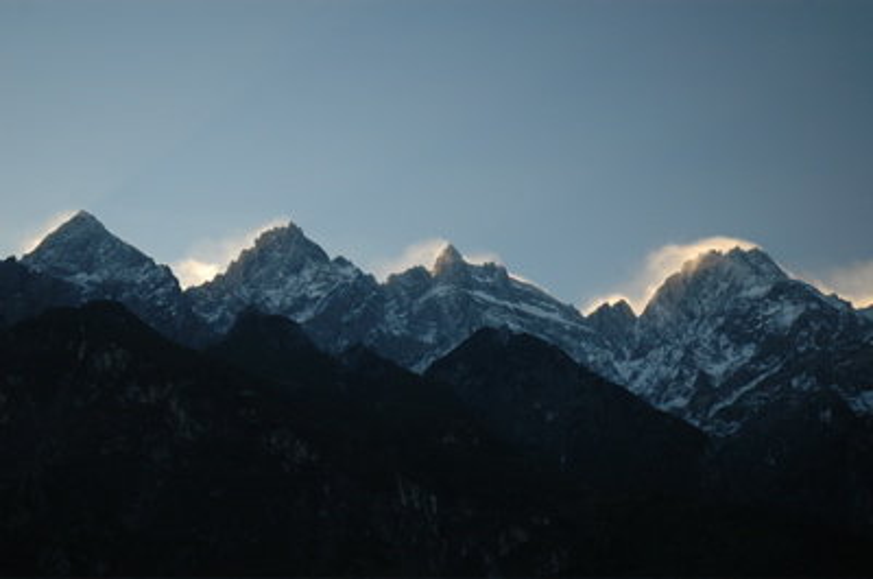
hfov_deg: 30.6
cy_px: 290
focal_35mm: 66
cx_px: 436
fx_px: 1597
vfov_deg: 20.5
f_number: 4.5
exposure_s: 1/160
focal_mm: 44
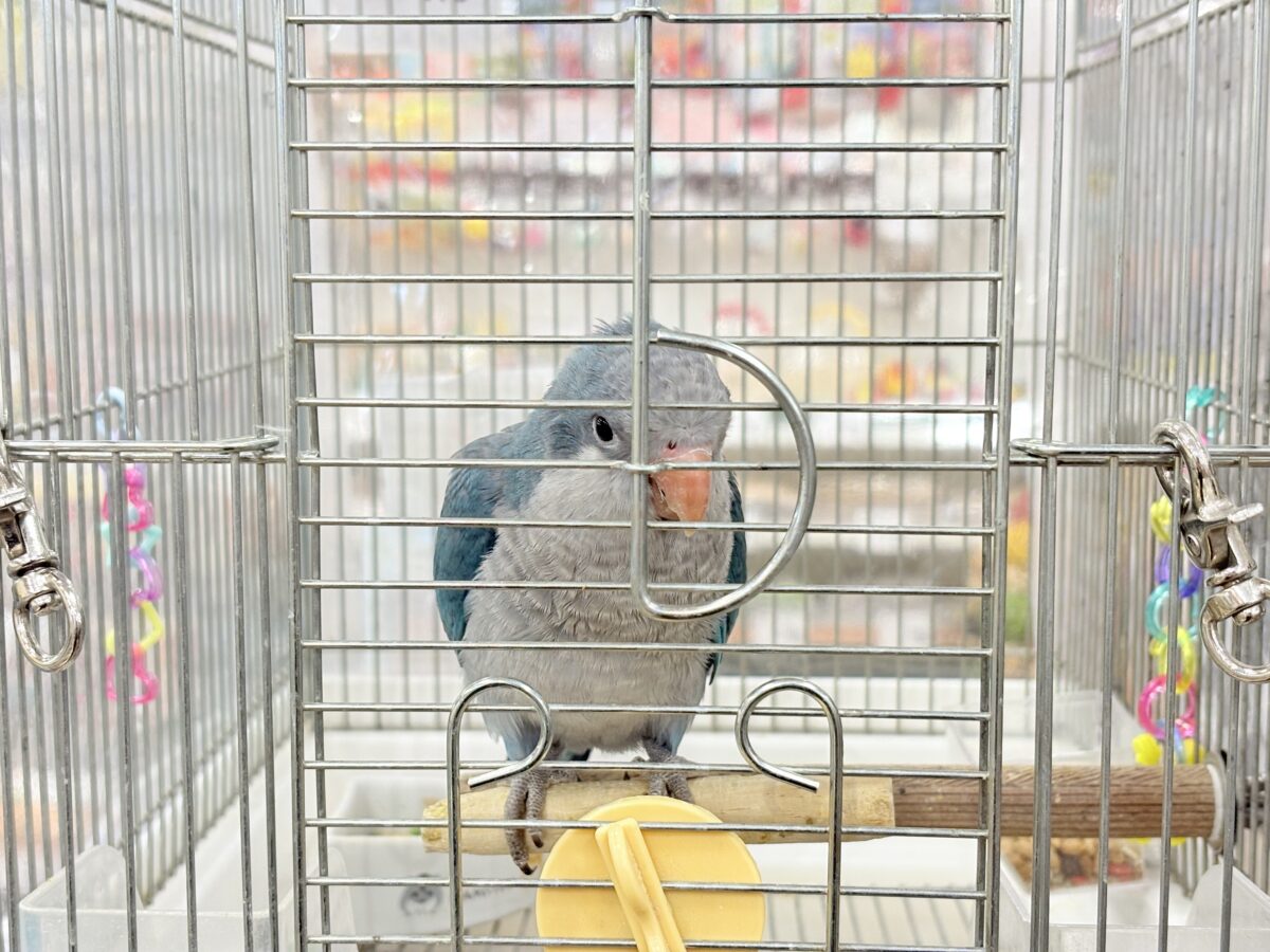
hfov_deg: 36.8
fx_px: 1908
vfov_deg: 28.0
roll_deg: +0.3
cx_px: 635
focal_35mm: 52
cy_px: 476
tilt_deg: -6.9
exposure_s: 1/50
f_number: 1.6
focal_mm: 5.96
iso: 64
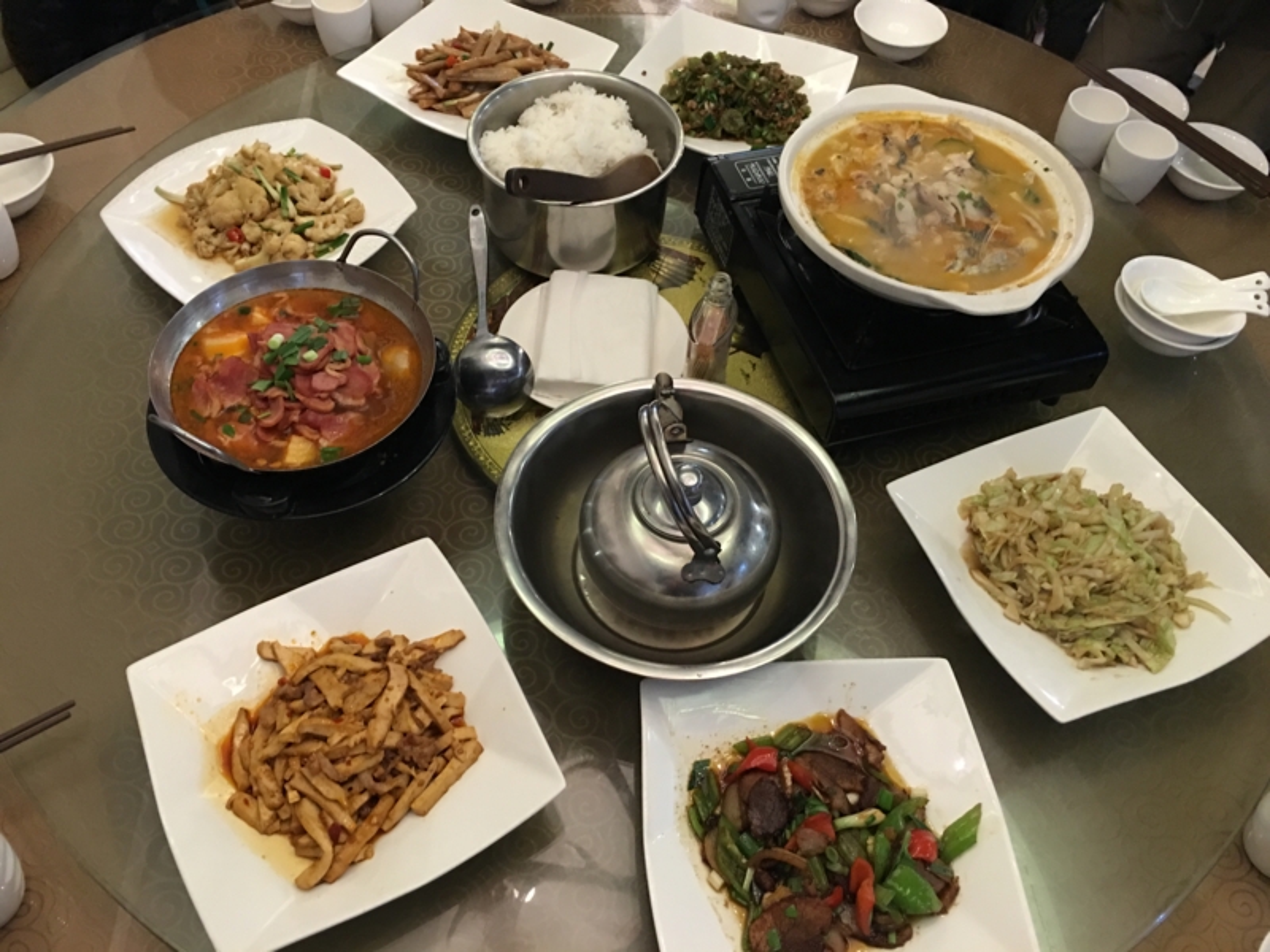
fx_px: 1064
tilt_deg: -54.4
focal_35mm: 29
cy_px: 476
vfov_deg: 48.2
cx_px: 635
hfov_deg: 61.7
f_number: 2.2
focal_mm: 4.15
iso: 100
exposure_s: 1/10
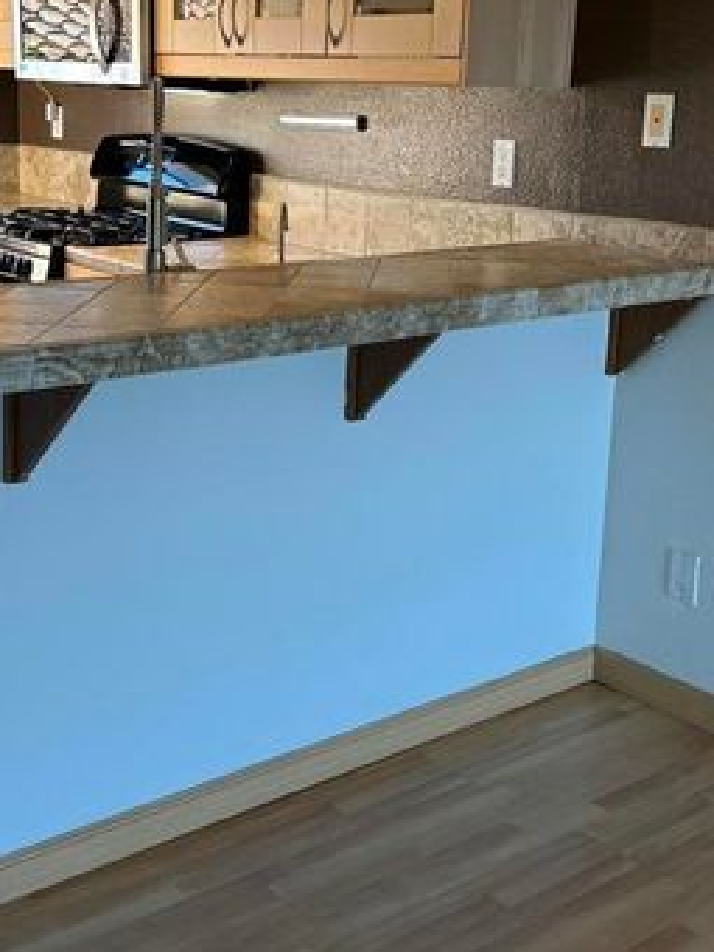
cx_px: 297
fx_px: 1403
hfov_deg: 28.5
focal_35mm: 51
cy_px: 371
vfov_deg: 37.3
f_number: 1.5
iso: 64
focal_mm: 5.7
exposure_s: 1/120
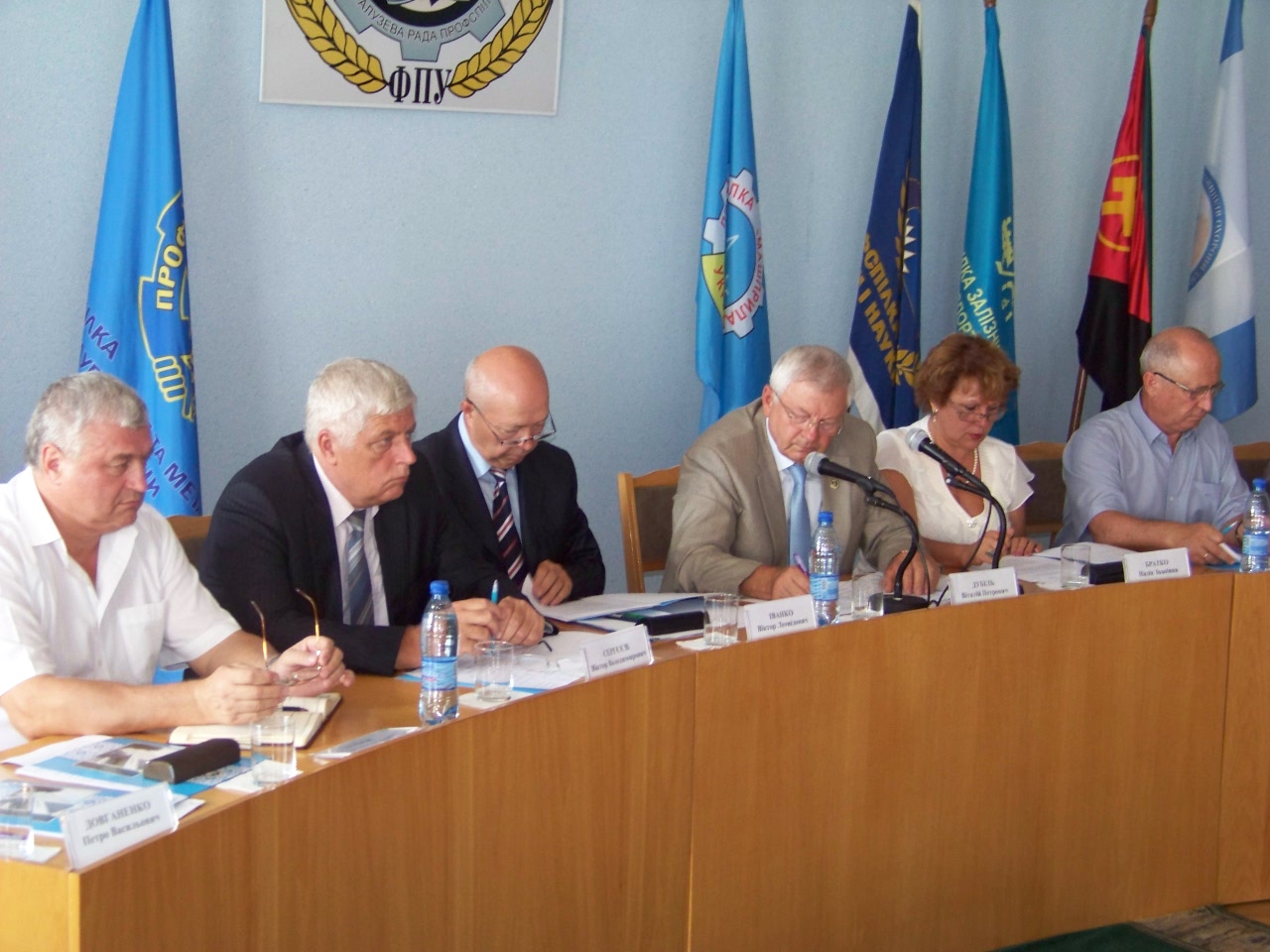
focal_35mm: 62
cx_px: 635
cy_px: 476
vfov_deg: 23.7
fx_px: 2275
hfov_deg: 31.2
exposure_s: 1/30
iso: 200
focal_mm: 10.5
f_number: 3.2
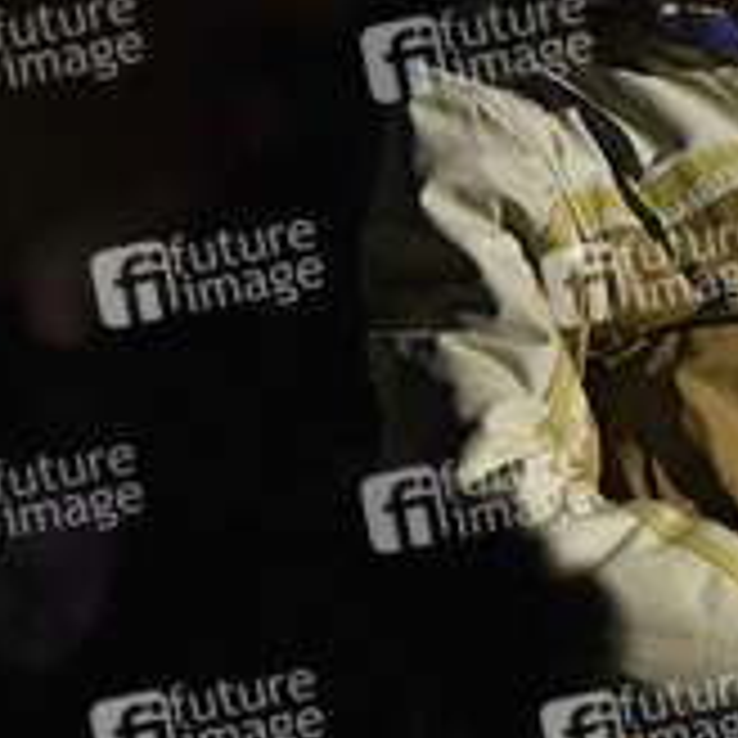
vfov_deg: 4.4
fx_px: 9576
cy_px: 162
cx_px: 988
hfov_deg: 4.4
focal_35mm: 397
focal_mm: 170
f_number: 3.2
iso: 1600
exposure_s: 1/160
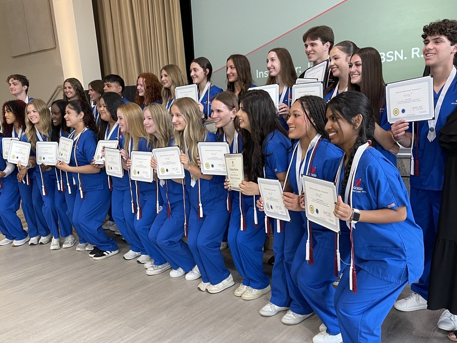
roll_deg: +4.0
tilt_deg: -12.6
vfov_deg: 44.1
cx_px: 230
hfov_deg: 56.8
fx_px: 422
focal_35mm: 32
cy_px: 190
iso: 200
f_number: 1.6
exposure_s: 1/60
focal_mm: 5.1
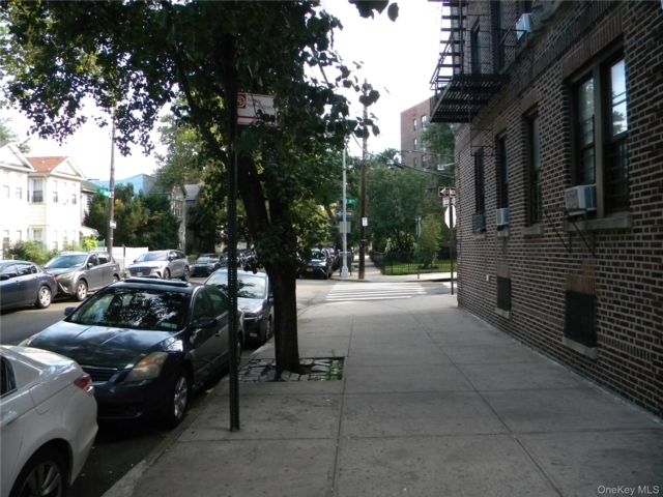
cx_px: 332
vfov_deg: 49.7
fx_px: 536
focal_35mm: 28
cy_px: 248
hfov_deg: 63.4
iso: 400
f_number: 3.5
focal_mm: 5
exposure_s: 1/512
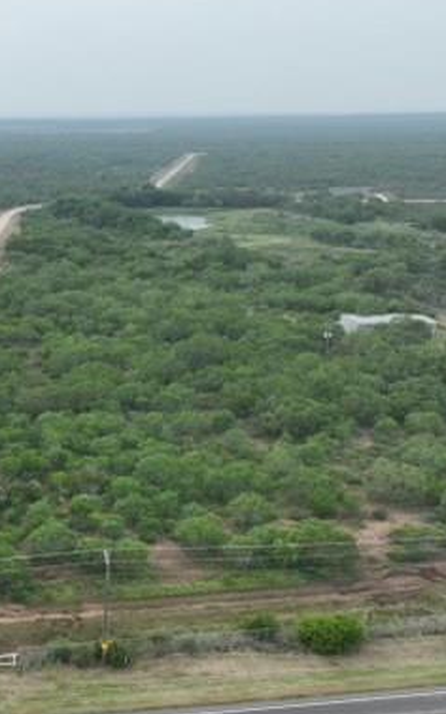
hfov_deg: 27.2
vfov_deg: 46.0
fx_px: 837
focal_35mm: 43
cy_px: 428
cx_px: -49
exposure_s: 1/400
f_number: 2.8
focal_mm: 12.29
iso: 130
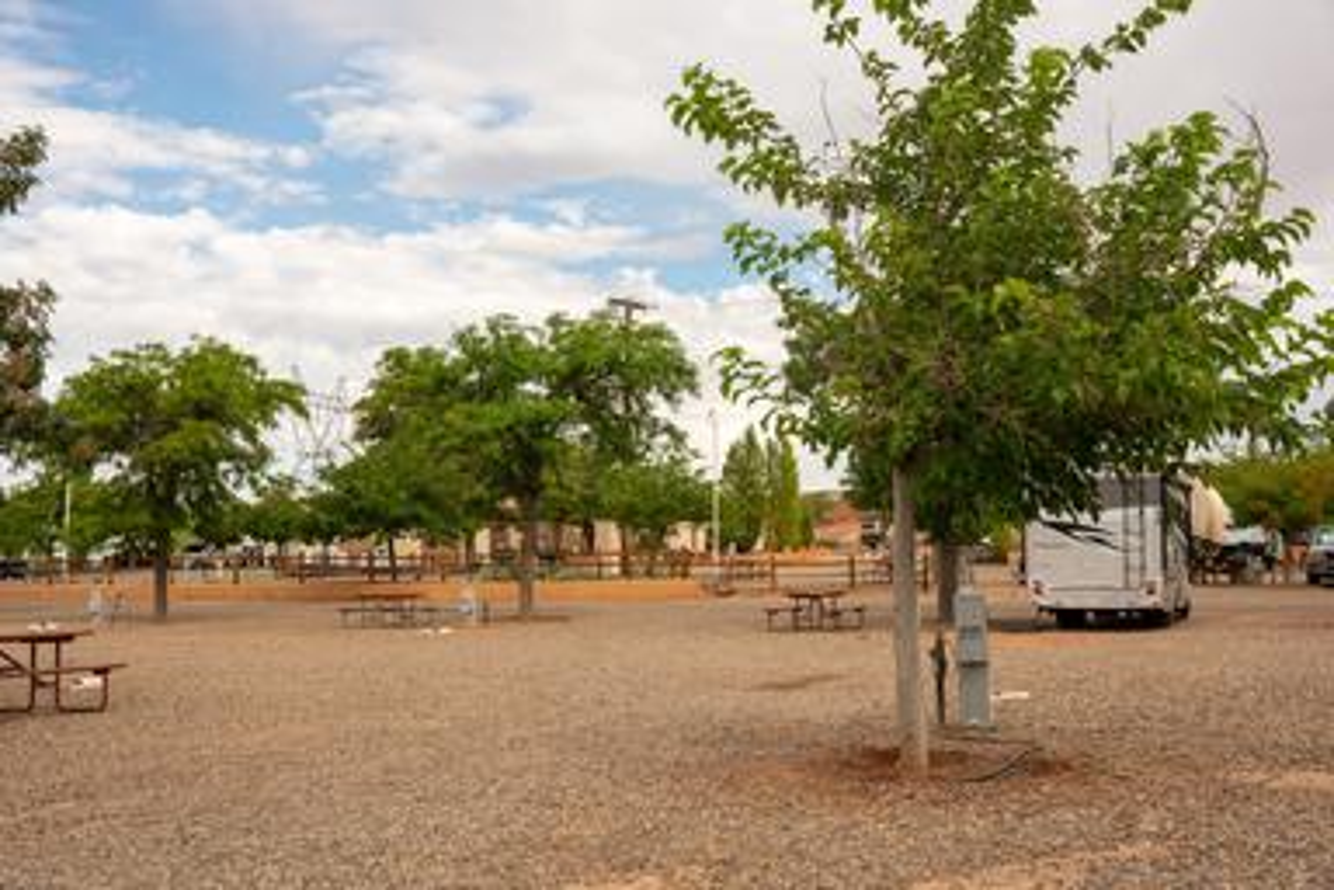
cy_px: 445
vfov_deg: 33.6
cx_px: 667
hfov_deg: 48.8
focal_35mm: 40
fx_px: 1471
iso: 200
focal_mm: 39.7
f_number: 6.3
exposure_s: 1/320
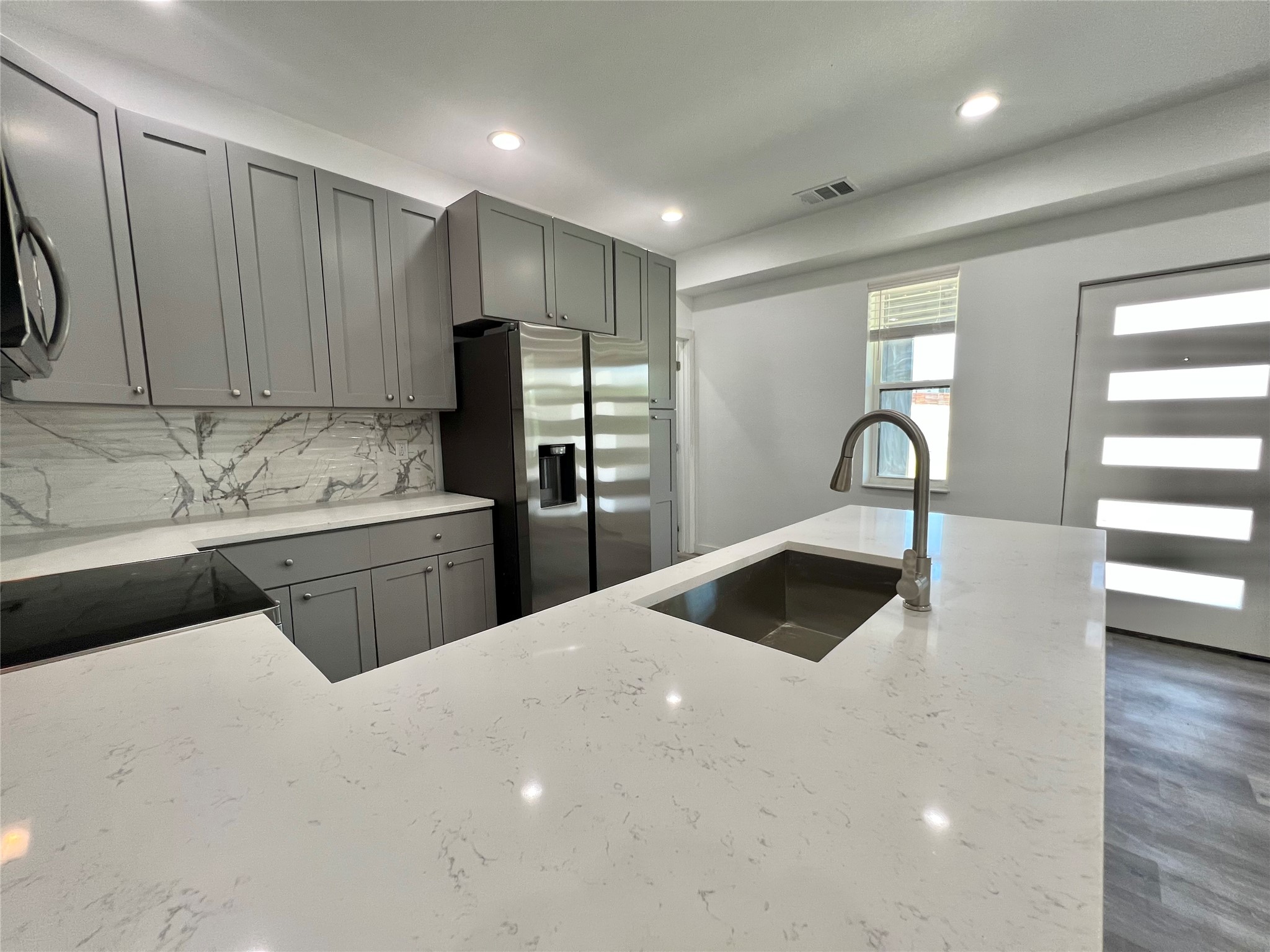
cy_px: 476
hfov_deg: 106.2
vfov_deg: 89.9
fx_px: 477
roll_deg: +1.4
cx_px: 635
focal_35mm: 13
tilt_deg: -7.1
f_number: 1.8
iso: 160
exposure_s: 1/120
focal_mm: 1.57
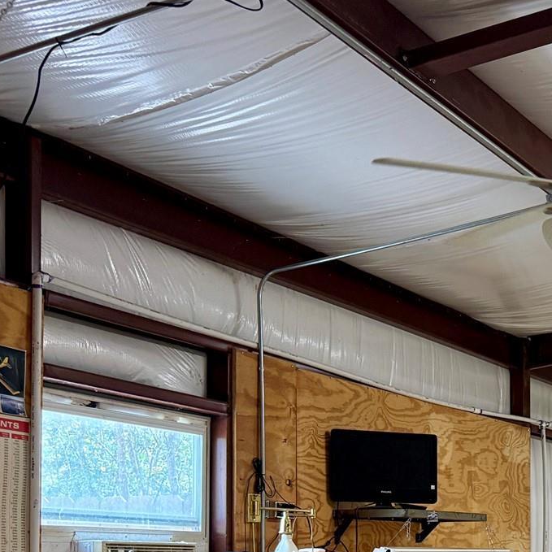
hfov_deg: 23.7
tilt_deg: -0.3
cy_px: 584
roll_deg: -0.6
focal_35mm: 64
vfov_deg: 25.2
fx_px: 1155
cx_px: 721
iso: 250
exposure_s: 1/120
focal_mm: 6.76
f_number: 1.78
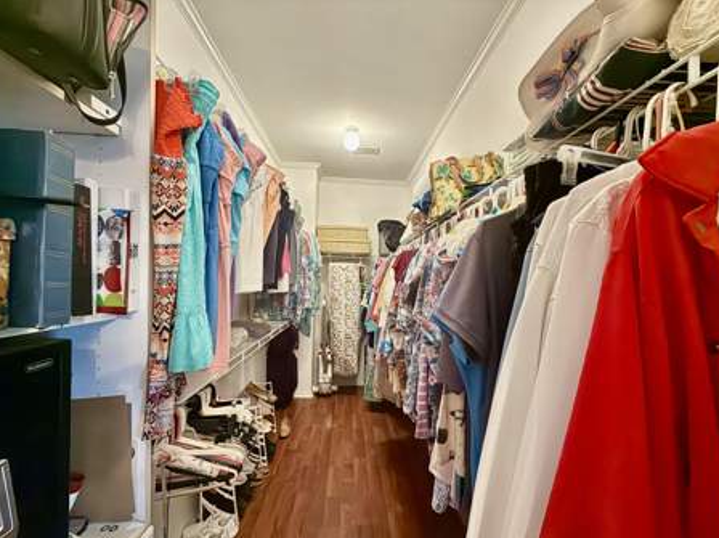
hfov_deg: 98.2
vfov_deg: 81.5
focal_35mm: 15
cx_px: 372
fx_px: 311
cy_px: 287
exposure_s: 1/60
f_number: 2.2
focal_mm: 2.22
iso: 1000
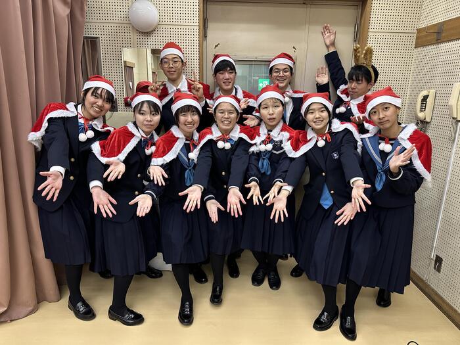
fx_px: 319
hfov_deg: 71.6
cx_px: 230
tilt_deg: -14.7
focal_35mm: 24
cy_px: 172
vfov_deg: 56.8
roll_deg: -1.3
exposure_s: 1/60
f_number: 1.78
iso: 250
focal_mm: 6.86
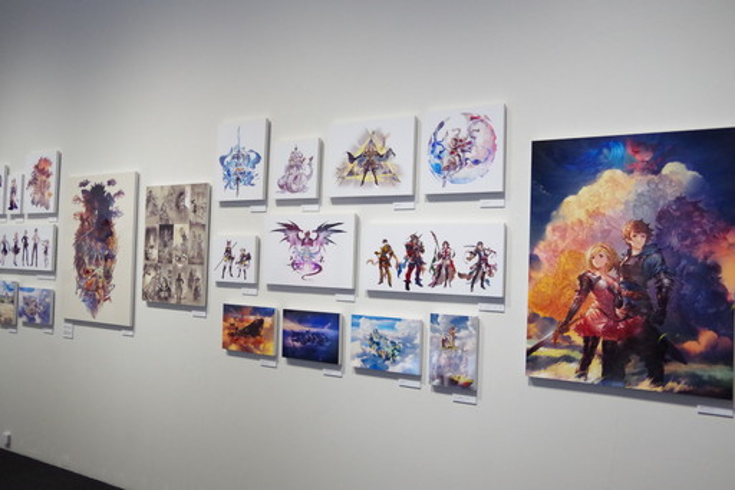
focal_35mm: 31
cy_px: 245
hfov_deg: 60.3
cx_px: 368
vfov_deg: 42.3
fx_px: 633
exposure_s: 1/250
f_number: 5
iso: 3200
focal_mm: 21
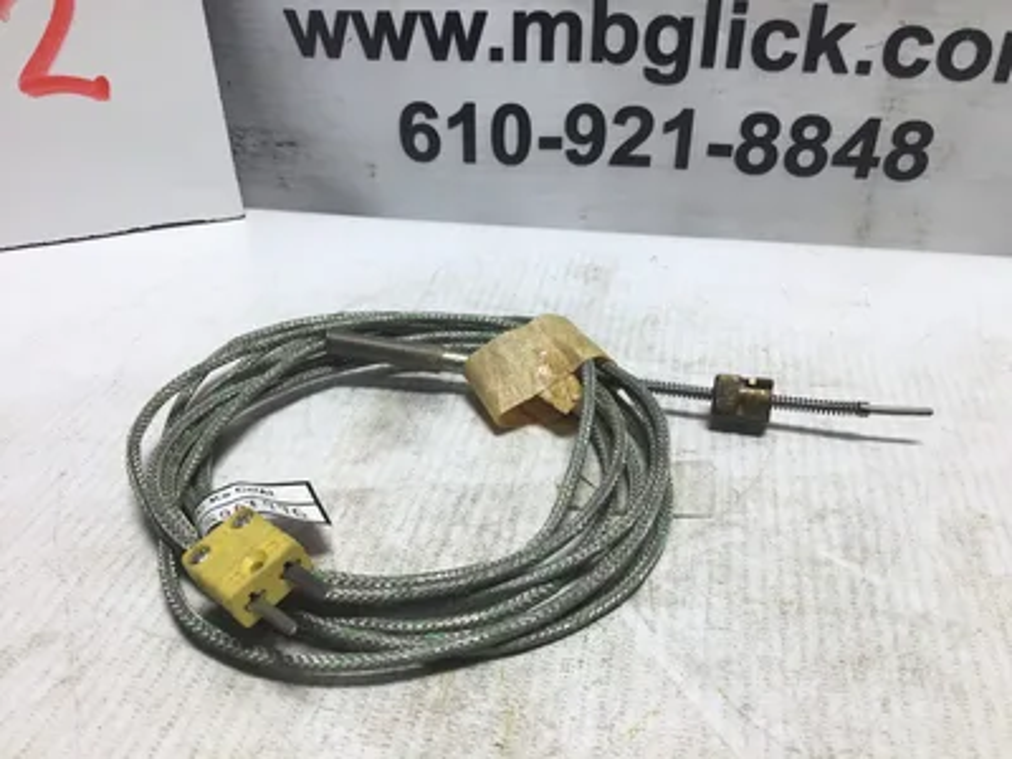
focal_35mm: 31
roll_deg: -1.0
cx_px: 506
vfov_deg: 45.4
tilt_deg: -33.4
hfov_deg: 58.4
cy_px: 380
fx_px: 906
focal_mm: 3.3
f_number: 2.4
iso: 25
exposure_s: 1/123
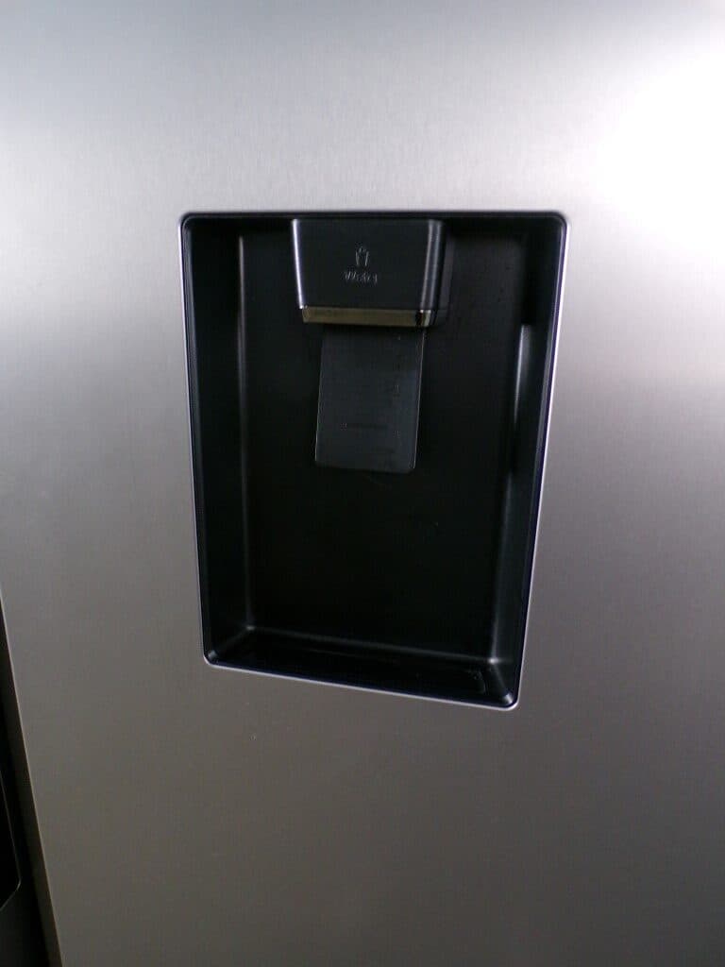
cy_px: 484
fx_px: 670
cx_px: 362
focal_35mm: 24
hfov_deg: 56.8
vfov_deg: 71.6
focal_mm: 4.3
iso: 571
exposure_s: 1/17
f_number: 3
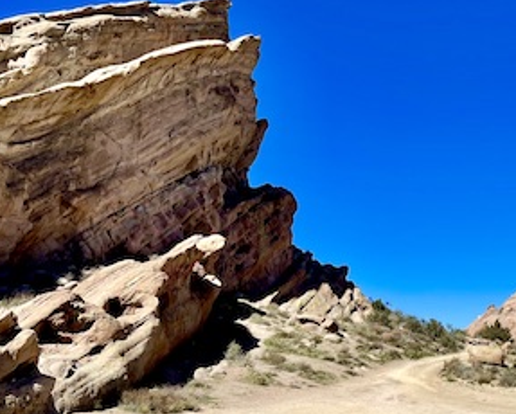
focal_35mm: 53
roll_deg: +1.8
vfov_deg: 28.5
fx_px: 810
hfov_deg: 33.6
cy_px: 139
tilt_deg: +16.8
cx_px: 458
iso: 32
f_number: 1.6
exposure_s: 1/3788
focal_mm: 5.1
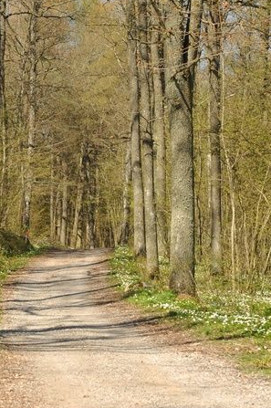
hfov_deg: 8.5
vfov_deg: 12.8
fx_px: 1822
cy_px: 153
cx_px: 21
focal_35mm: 161
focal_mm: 66
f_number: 7.1
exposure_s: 1/200
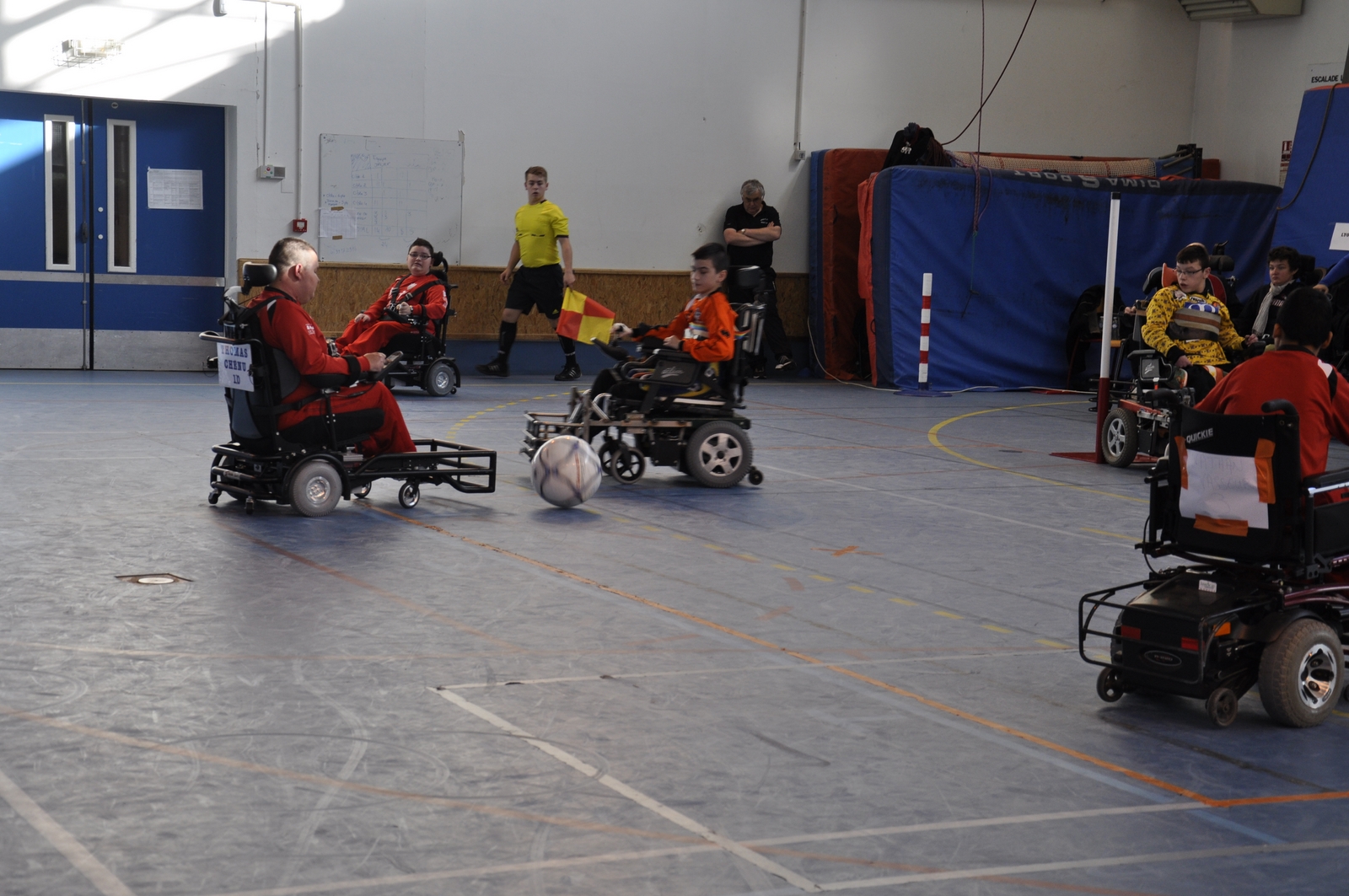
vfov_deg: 20.1
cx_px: 674
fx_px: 2527
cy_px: 448
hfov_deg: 29.9
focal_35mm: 68
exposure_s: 1/125
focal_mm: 45
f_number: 5.6
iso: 400
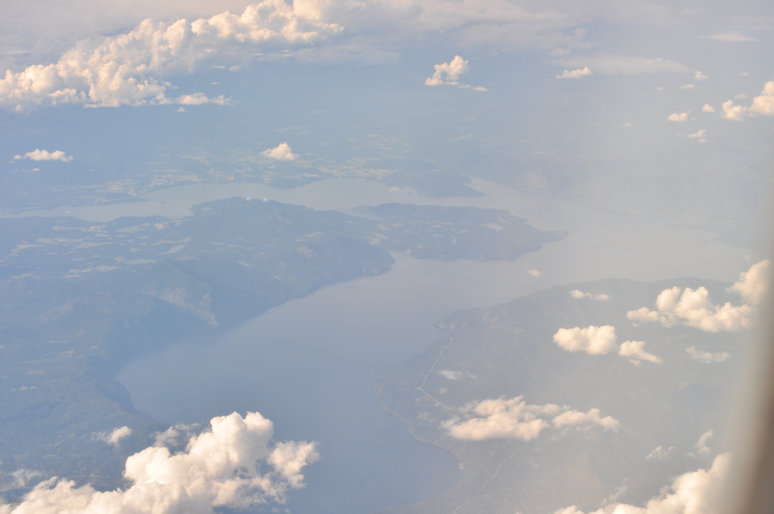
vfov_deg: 16.5
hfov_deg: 24.6
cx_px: 387
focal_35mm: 82
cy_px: 257
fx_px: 1772
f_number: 9
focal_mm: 55
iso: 200
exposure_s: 1/320
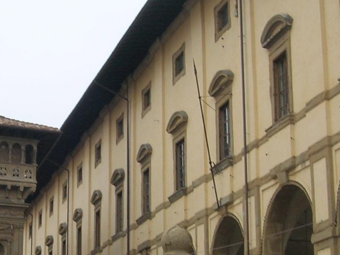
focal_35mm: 91
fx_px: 893
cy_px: 191
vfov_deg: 16.1
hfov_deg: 21.3
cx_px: 62
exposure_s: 1/62.8
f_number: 4.9
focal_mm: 5.7
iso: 50
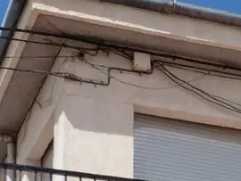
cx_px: 313
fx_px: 989
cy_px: 327
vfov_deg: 9.9
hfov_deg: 13.4
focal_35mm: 142
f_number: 4.5
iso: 100
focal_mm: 5.4
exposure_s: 1/1250
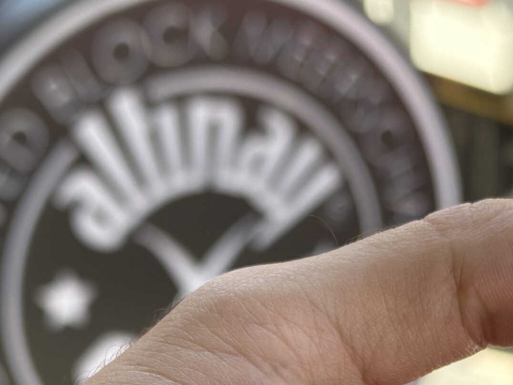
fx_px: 1689
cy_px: 435
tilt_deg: -21.2
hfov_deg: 17.2
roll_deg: -0.9
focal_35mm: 114
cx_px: 328
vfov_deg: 12.7
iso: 64
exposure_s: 1/496
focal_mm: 6.86
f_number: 1.78
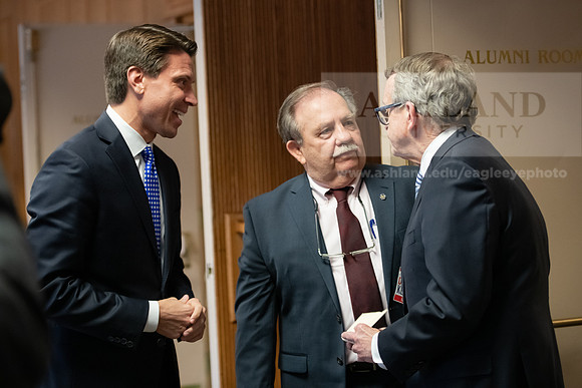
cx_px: 291
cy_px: 194
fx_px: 1132
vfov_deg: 19.5
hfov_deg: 28.8
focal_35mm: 70
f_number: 3.2
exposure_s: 1/200
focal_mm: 70
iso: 4000
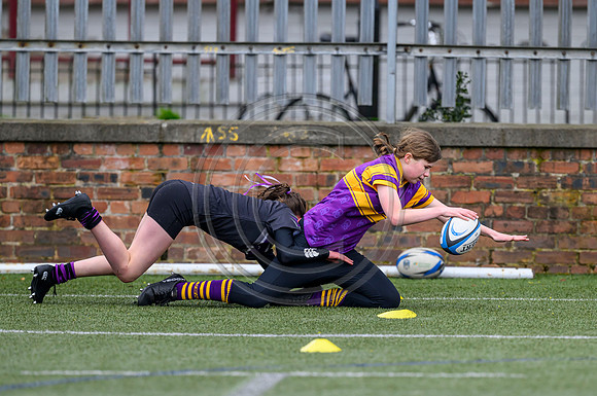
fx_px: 10126
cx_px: 351
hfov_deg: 3.4
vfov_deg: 2.2
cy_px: 243
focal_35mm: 611
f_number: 3.5
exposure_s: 1/2000
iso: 640
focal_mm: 400
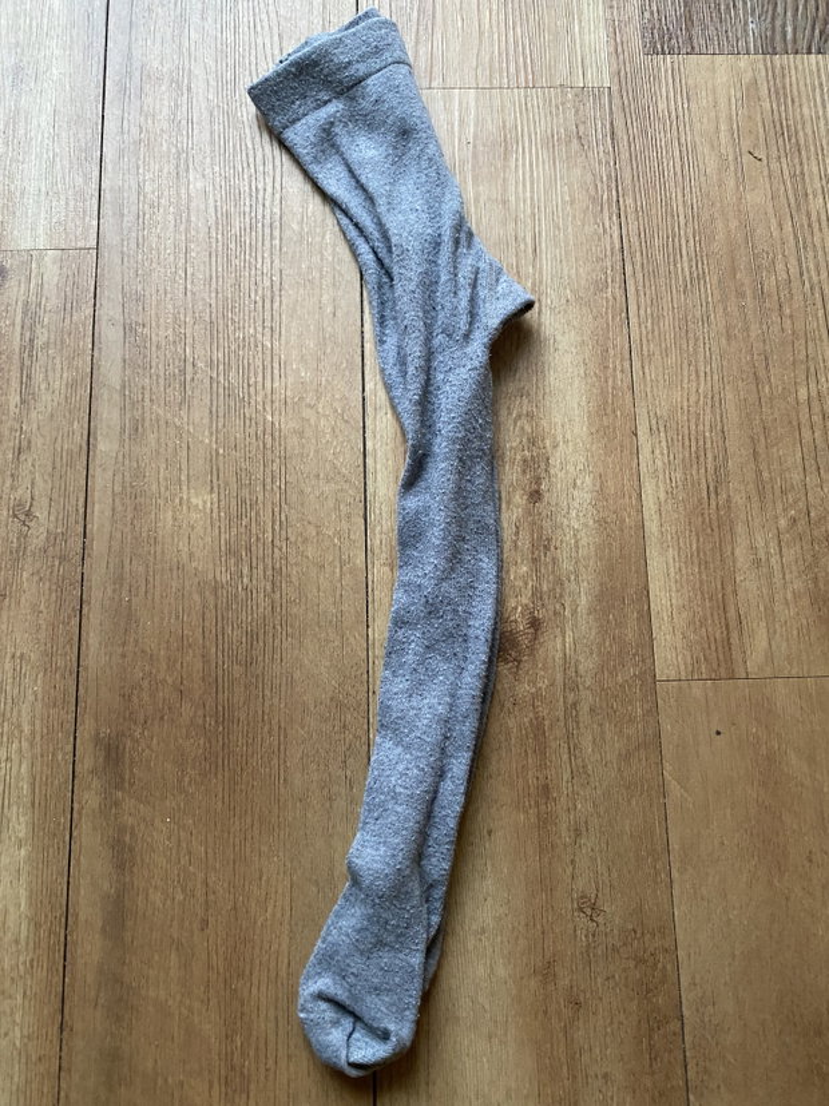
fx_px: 830
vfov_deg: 67.3
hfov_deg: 53.1
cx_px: 414
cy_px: 553
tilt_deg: -78.5
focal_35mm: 26
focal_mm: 4.25
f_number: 1.8
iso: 500
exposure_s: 1/60
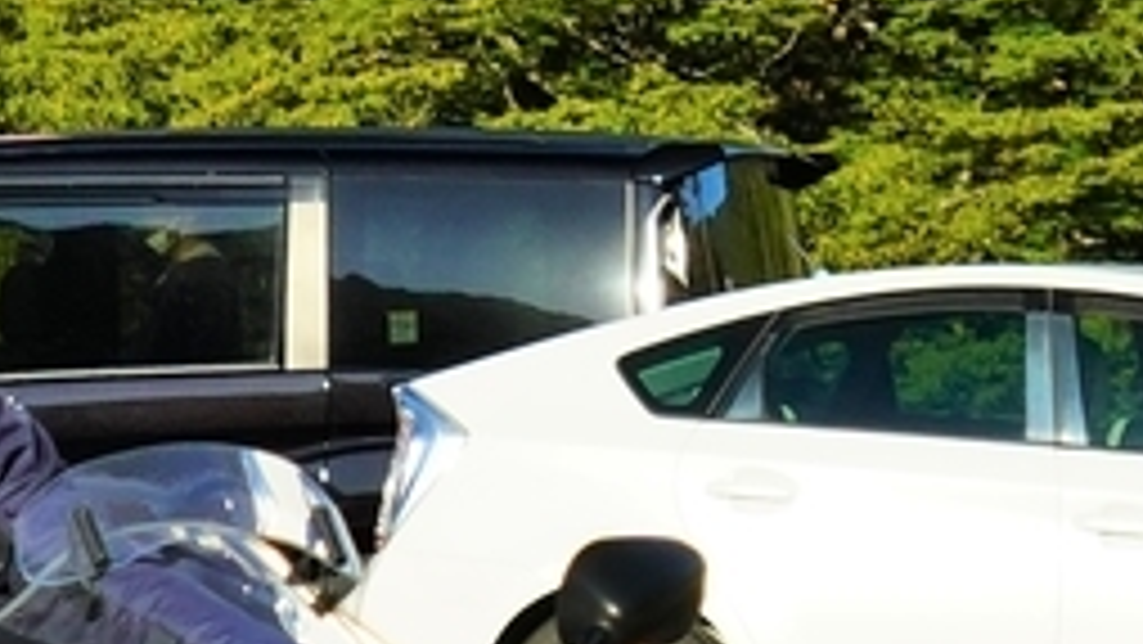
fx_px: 7306
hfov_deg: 8.9
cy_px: 1065
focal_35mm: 241
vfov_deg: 5.0
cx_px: 99
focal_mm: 73
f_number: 8
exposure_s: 1/400
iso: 400
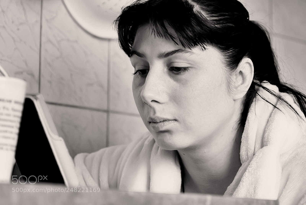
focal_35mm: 112
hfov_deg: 18.2
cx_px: 153
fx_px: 957
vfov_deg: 12.2
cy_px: 102
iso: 400
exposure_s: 1/160
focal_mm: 75
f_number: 4
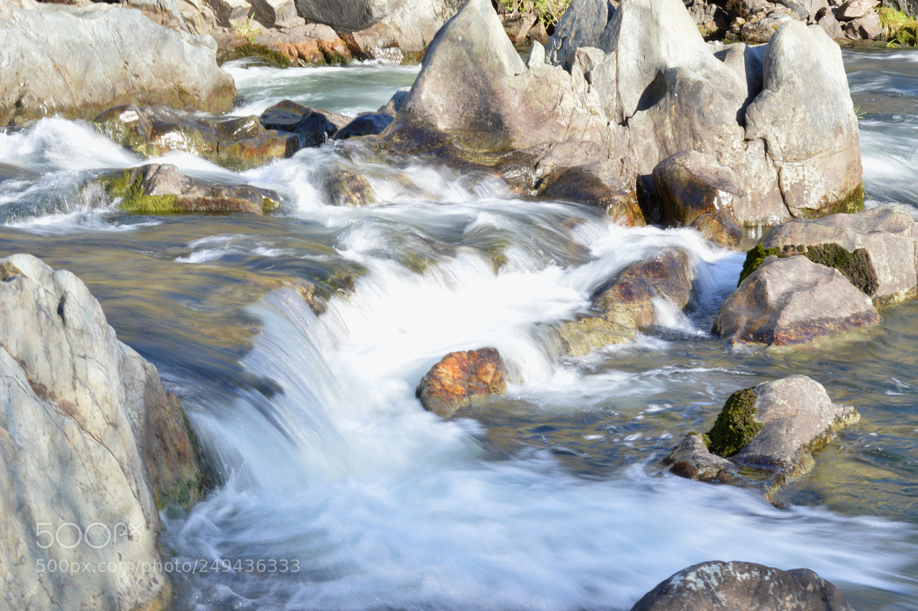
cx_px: 459
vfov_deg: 16.5
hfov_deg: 24.6
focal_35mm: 82
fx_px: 2102
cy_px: 306
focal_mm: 55
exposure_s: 1/8
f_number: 20
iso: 100
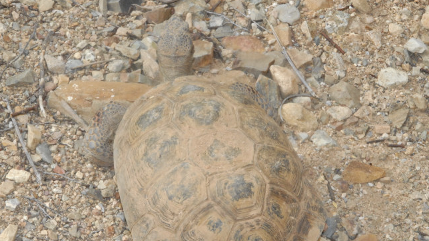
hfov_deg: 14.7
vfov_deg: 8.3
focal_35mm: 147
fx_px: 1668
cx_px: 216
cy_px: 133
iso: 1600
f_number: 22
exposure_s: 1/250
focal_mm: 75
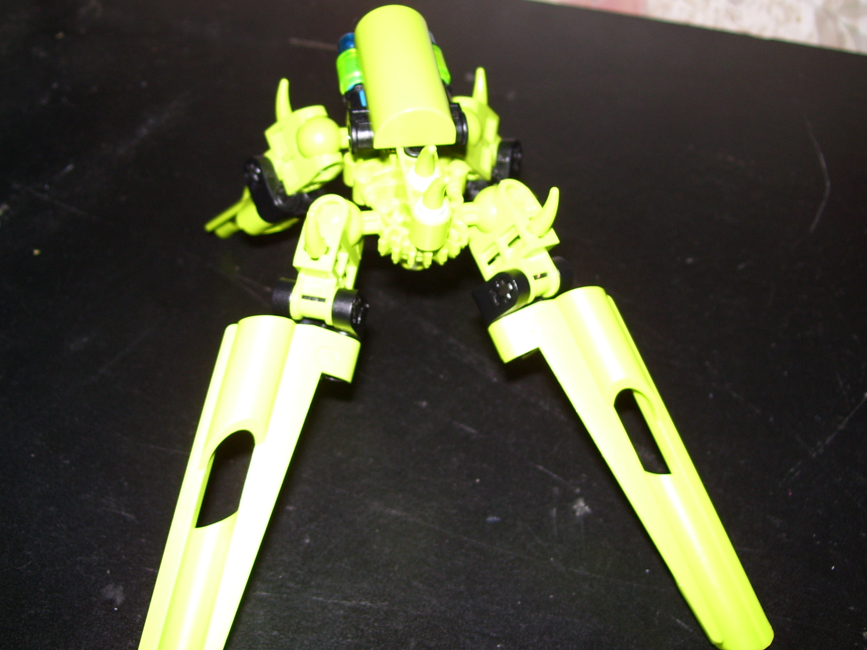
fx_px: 927
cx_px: 423
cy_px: 330
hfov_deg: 50.1
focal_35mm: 37
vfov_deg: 38.7
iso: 80
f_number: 2.7
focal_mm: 6
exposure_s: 1/60
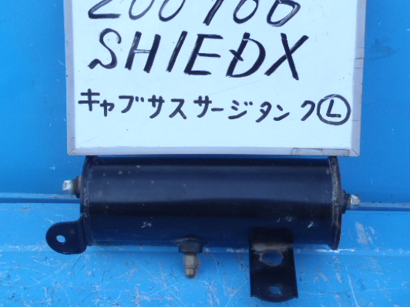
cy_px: 125
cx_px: 206
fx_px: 699
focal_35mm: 59
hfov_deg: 32.7
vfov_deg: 24.8
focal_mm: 8.8
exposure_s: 1/30
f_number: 4.9
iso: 200
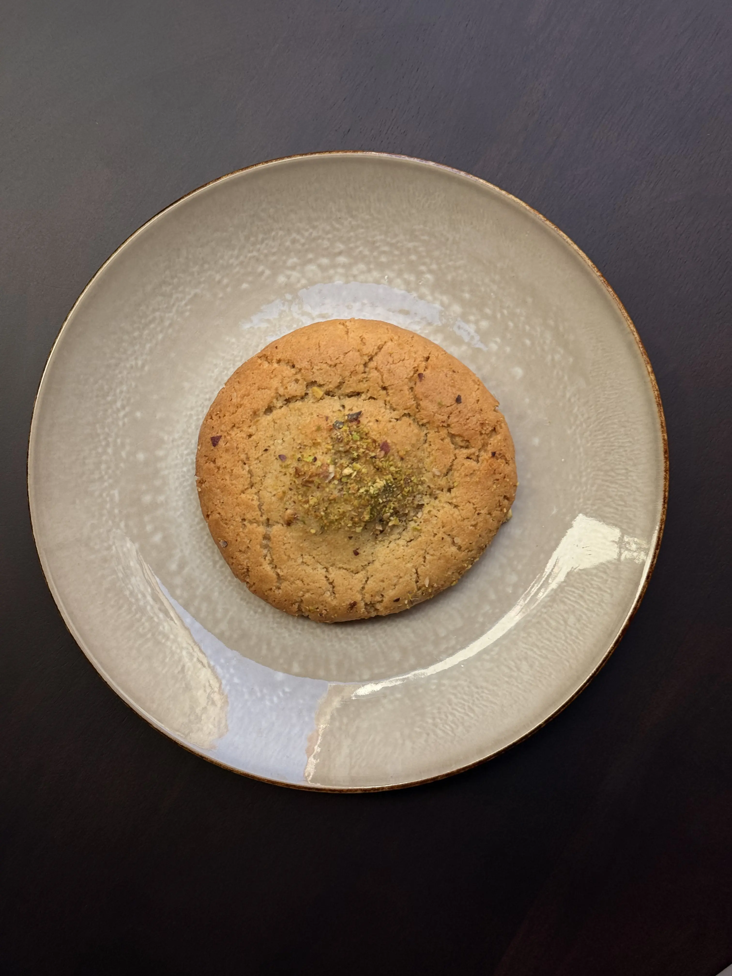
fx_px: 1353
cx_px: 366
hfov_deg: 30.3
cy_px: 488
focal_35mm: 48
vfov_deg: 39.7
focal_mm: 6.76
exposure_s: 1/460
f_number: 1.78
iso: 64
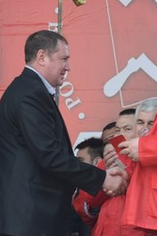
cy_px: 148
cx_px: 168
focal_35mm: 306
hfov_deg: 4.5
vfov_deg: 6.7
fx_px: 2004
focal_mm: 50
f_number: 7.1
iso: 400
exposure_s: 1/200
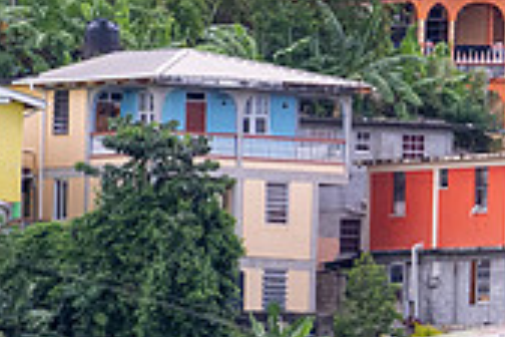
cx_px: 664
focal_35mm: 1381
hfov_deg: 1.5
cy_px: 50
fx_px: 19371
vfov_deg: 1.0
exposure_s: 1/1000
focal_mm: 400
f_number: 8
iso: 2000
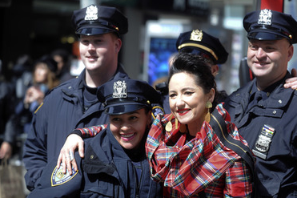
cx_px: 166
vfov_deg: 14.1
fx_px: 800
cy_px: 116
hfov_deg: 21.0
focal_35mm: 97
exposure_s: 1/1600
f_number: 6.3
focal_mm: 80
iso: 400
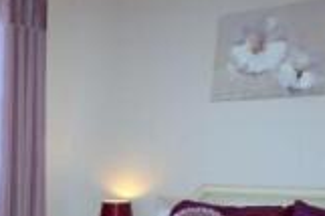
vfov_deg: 19.9
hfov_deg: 29.8
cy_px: 301
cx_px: -28
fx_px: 550
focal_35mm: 61
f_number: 4
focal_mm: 10
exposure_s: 1/60
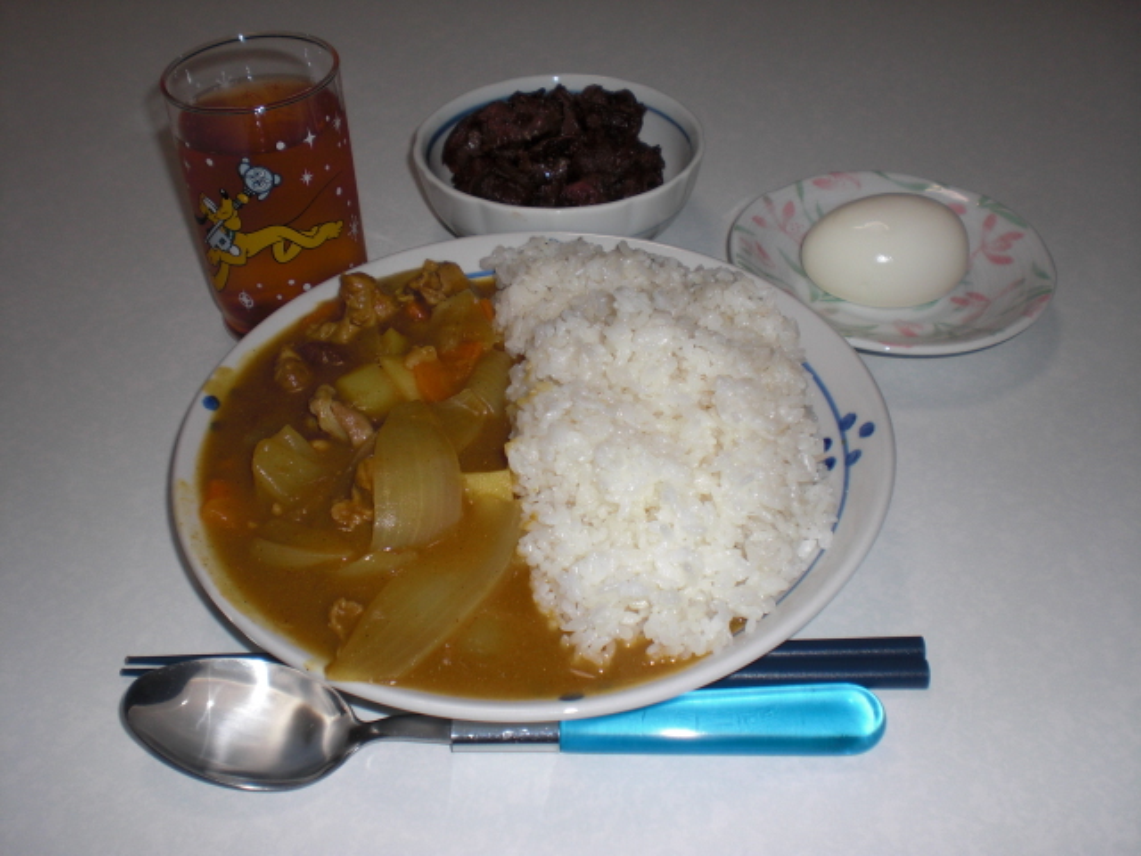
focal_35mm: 38
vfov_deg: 37.7
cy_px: 428
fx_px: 1253
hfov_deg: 49.0
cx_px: 570
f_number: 3.1
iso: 64
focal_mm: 6.3
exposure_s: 1/60
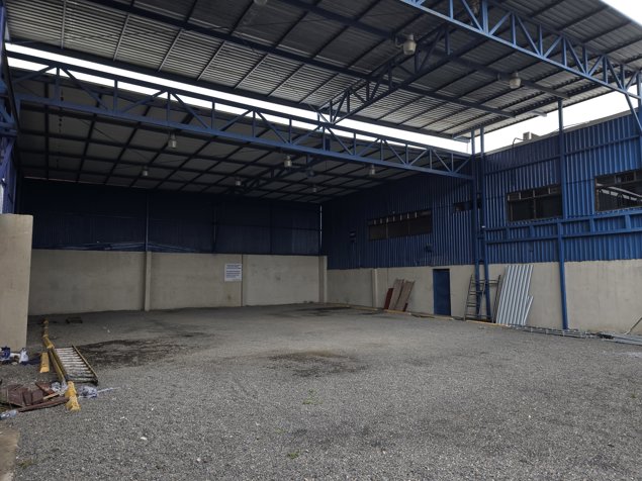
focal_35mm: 23
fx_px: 426
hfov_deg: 73.9
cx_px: 321
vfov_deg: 58.9
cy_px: 240
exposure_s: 1/120
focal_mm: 6.3
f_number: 1.7
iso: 20
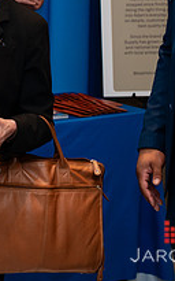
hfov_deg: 9.7
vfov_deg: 16.0
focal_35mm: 129
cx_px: -135
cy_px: 27
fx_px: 985
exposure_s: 1/160
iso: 640
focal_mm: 44
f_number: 4.5
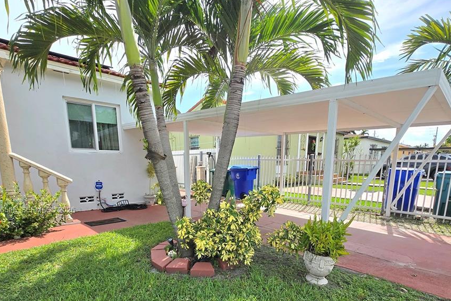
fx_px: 238
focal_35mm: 19
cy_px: 211
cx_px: 215
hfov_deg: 86.9
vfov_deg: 62.2
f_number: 2.2
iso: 25
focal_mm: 1.7
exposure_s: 1/1429
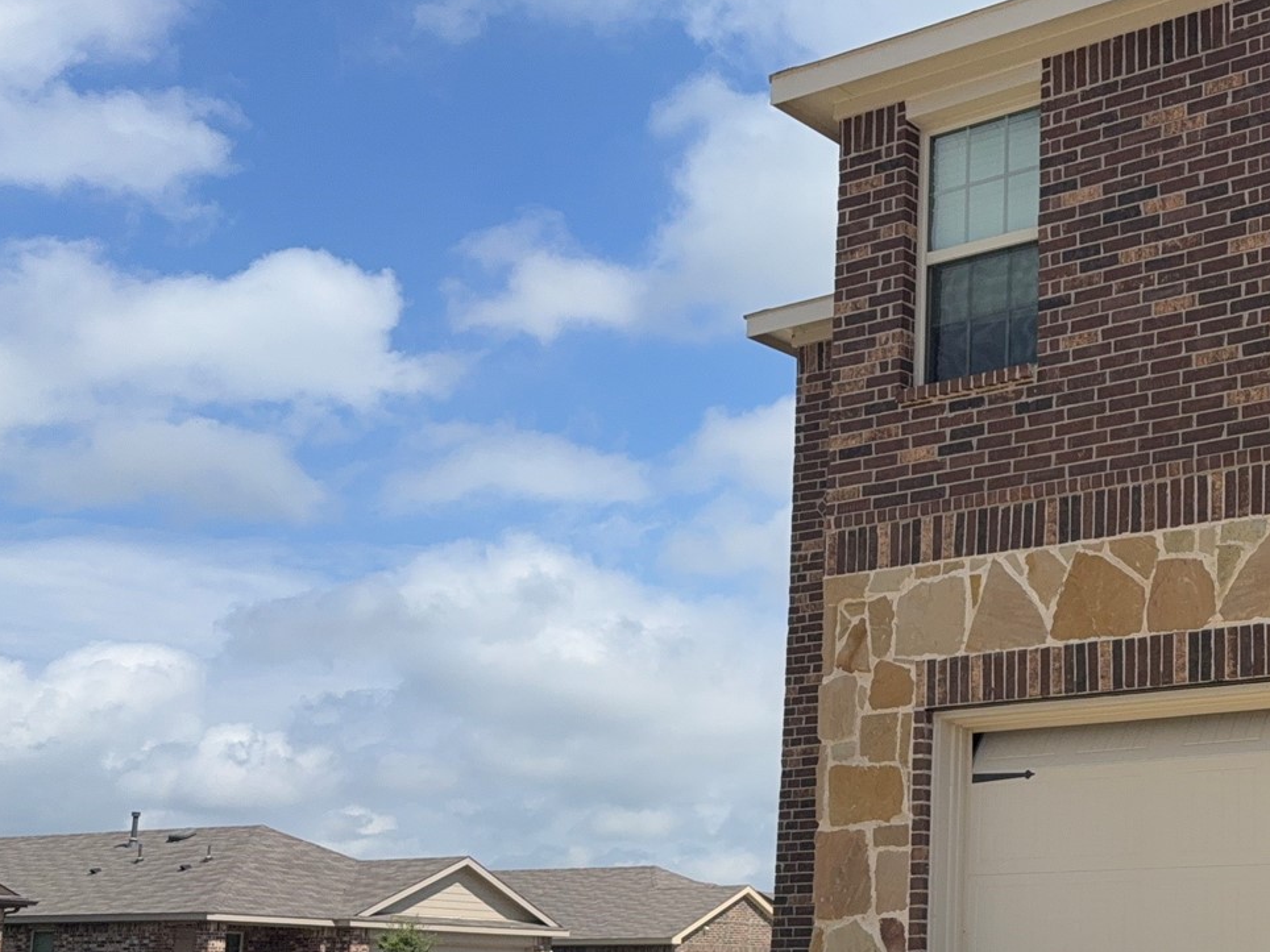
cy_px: 712
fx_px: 1871
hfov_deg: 34.1
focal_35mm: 51
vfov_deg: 28.2
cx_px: 1282
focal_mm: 6.76
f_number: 1.78
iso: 80
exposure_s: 1/8130
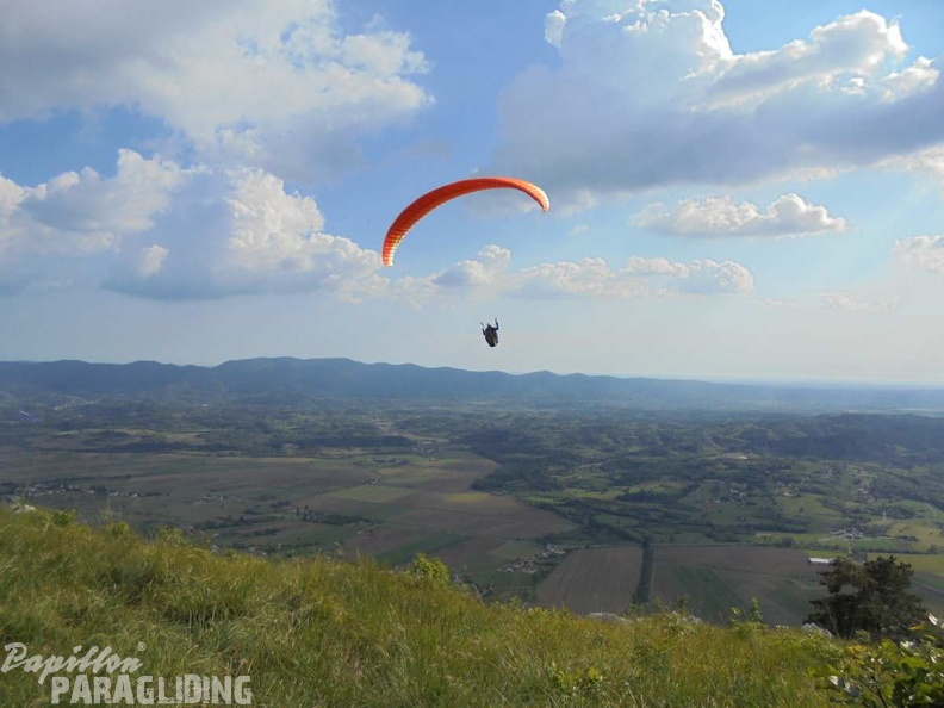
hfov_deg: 67.3
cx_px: 472
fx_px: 709
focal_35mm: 26
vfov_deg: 53.1
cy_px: 354
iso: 100
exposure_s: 1/200
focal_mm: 4.6
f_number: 11.5
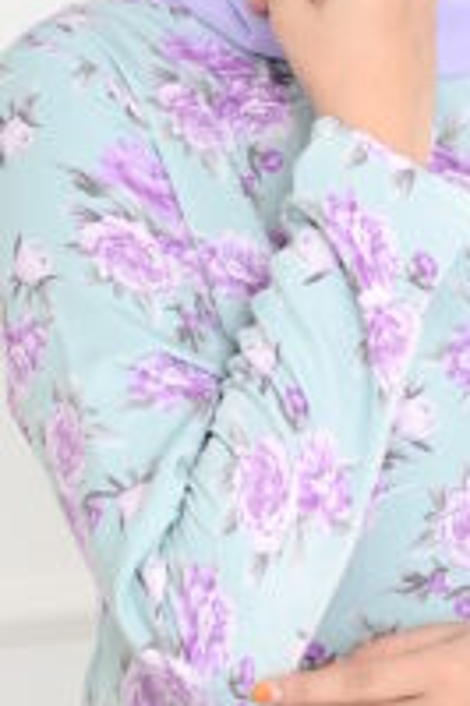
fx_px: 3805
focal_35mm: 194
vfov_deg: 10.6
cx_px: 421
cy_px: 353
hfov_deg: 7.1
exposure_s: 1/250
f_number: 7.1
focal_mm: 60
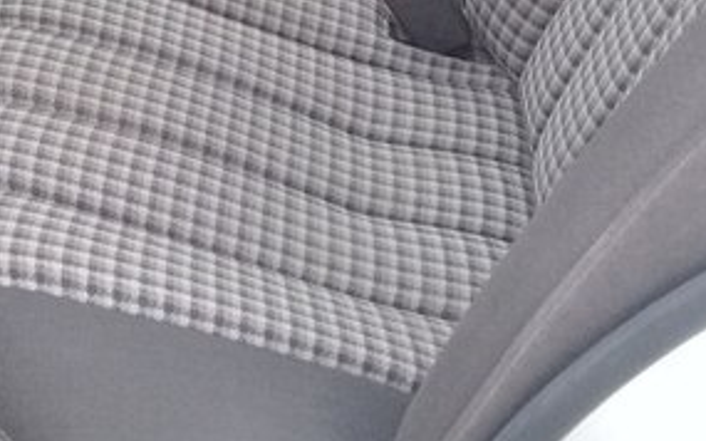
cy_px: -110
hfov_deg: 26.5
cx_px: 119
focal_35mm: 76
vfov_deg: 16.3
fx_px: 1462
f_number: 2.2
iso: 80
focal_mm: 3.3
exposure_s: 1/100
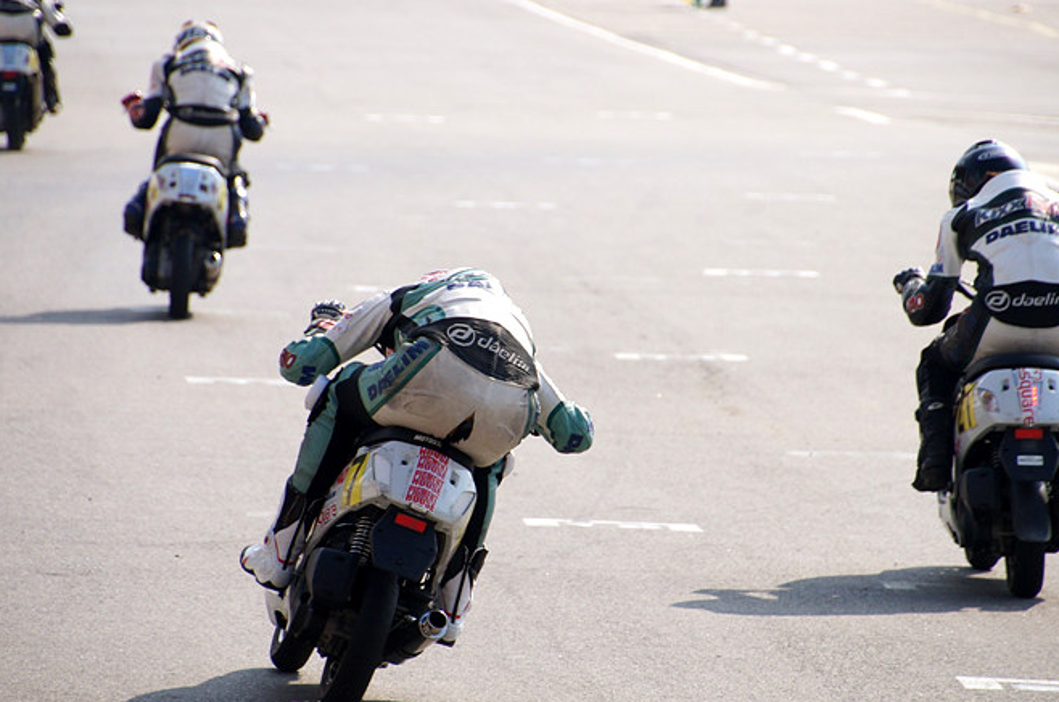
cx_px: 558
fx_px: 10716
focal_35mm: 365
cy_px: 352
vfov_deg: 3.8
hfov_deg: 5.7
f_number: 6.3
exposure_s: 1/1250
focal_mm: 200
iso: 400
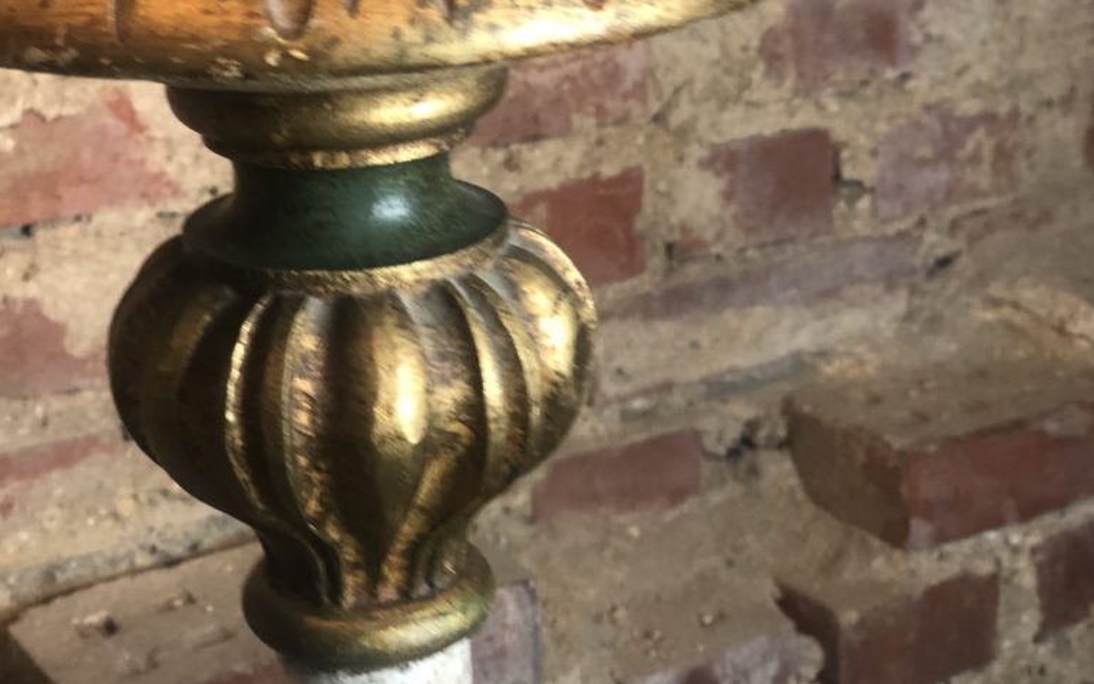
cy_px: 219
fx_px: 2206
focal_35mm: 74
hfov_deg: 27.8
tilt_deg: -16.8
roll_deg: -1.8
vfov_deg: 17.6
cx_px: 548
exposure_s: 1/33
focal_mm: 6
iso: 80
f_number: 2.4
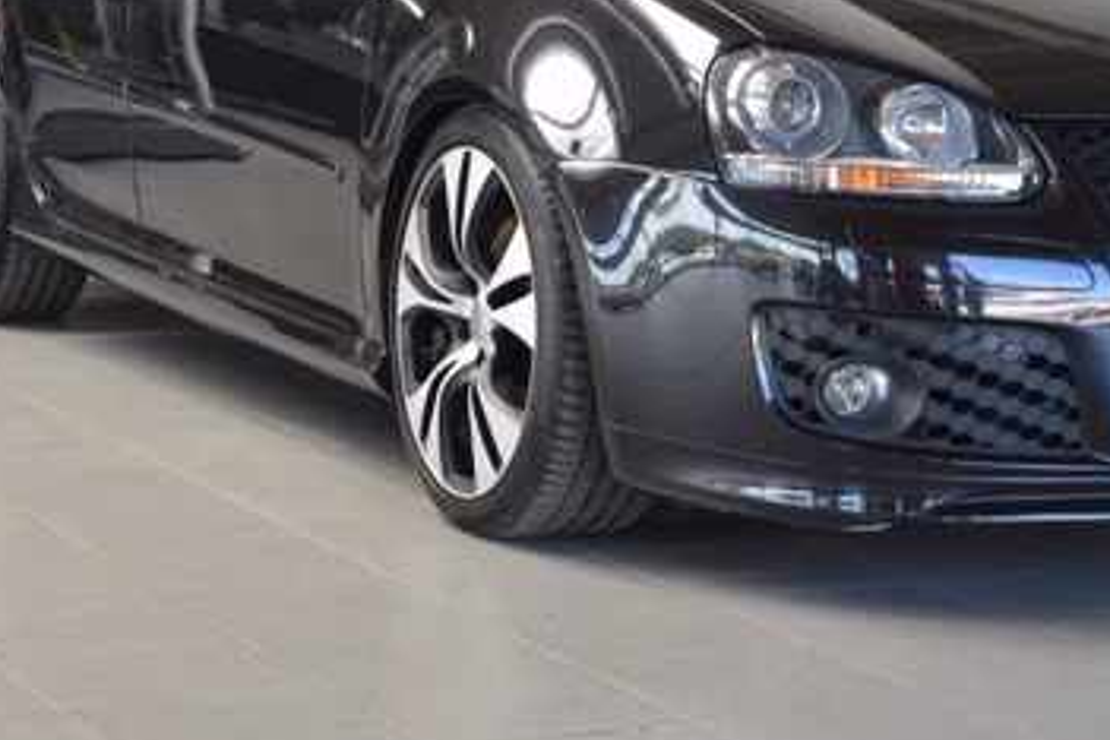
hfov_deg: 16.6
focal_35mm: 123
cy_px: 98
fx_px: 3789
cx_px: 791
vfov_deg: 11.1
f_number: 5
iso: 400
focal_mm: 45
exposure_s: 1/100
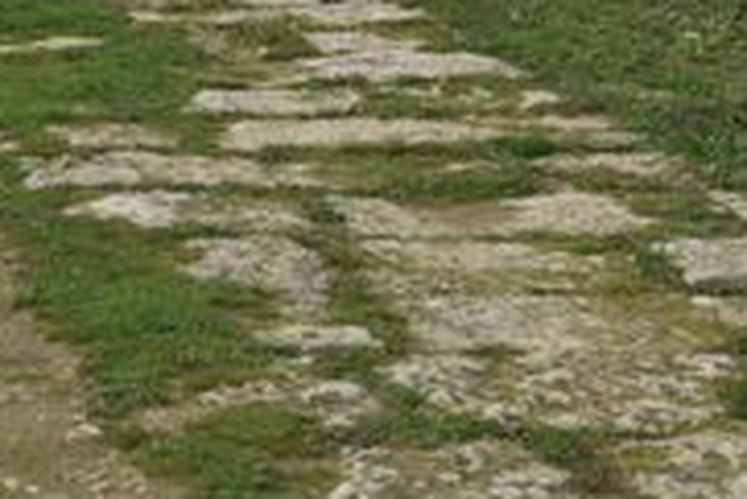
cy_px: 396
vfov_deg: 8.6
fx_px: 3323
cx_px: 21
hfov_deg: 12.7
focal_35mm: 160
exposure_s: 1/500
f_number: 11
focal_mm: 44
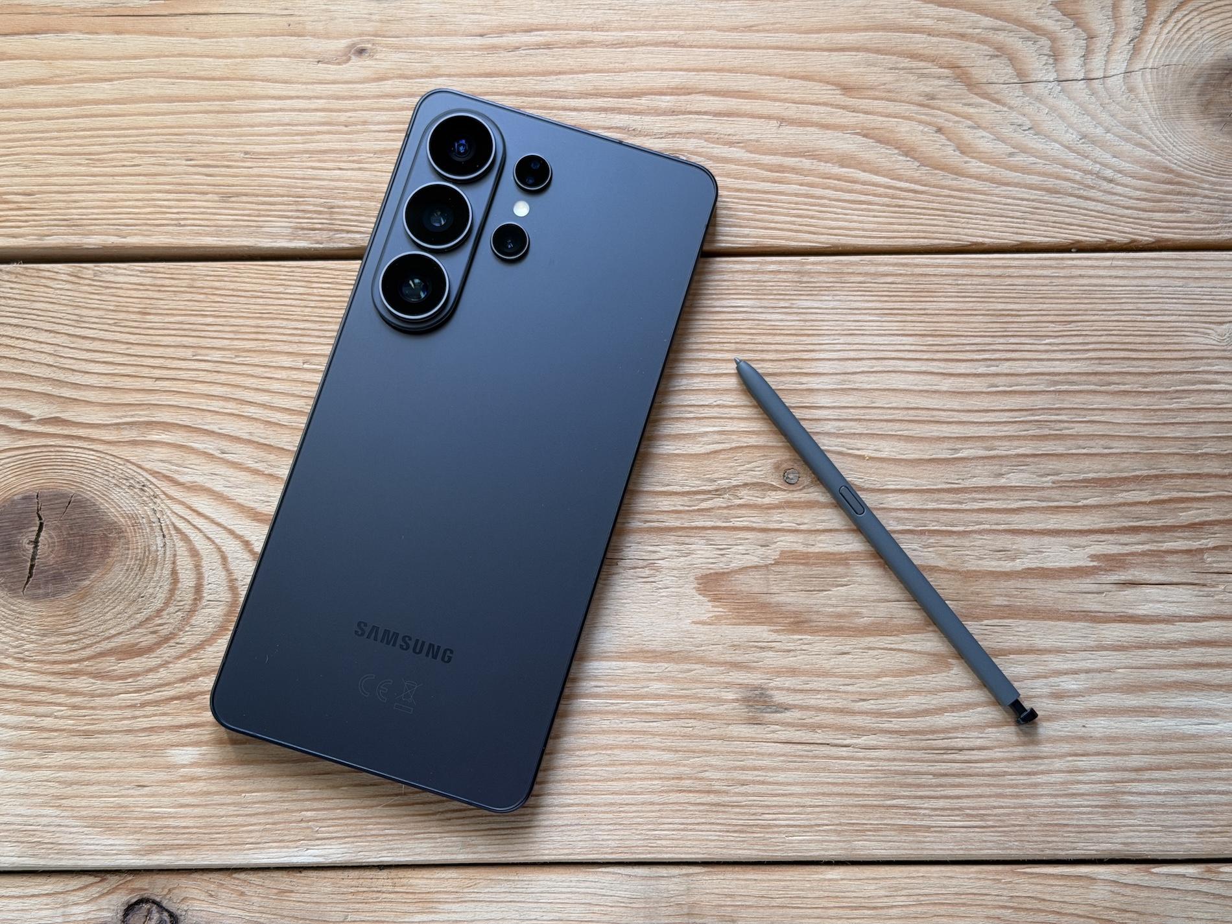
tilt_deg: -80.6
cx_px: 616
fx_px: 1708
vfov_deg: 30.3
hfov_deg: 39.7
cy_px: 462
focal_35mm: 48
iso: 100
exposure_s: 1/70
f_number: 1.78
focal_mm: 6.76
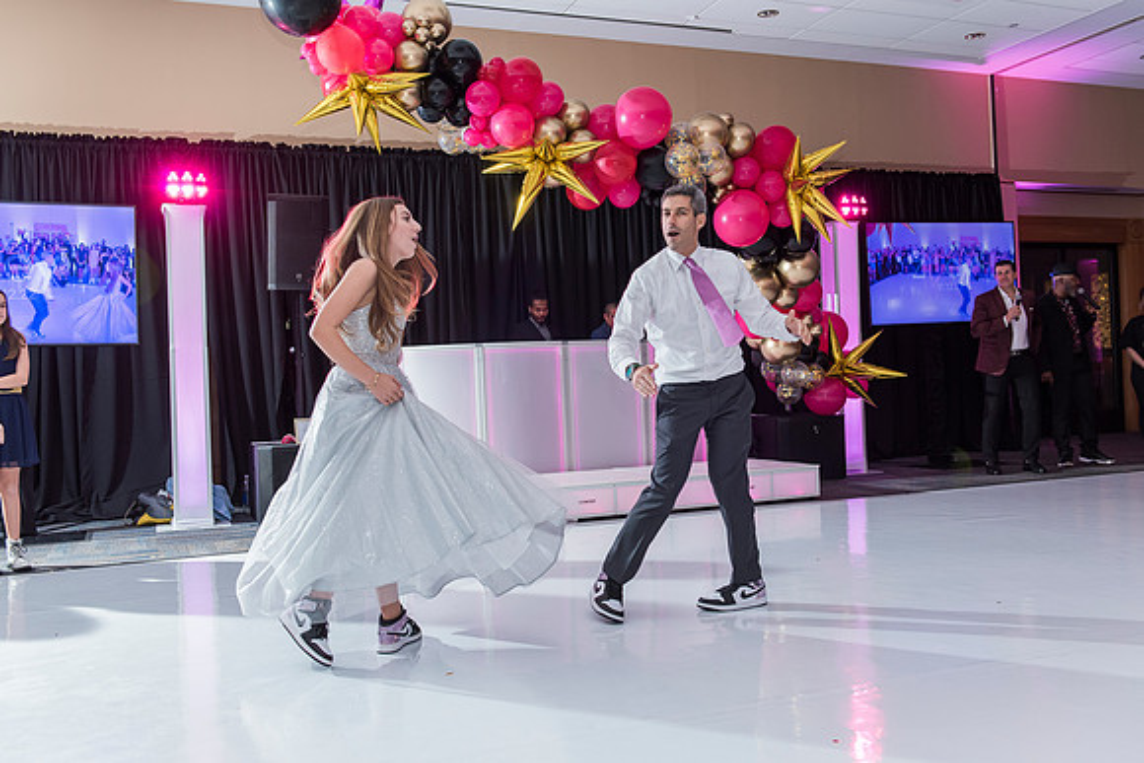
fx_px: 1081
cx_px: 572
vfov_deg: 38.9
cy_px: 382
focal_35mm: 34
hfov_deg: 55.8
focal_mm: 34
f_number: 4.5
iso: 1000
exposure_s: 1/100
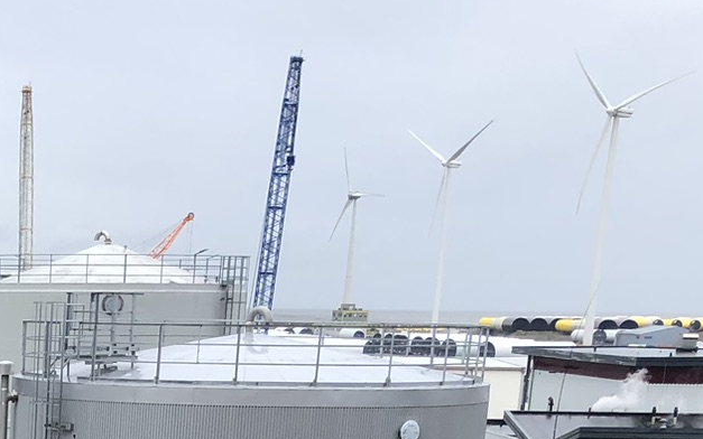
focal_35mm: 97
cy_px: 794
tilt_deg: -12.4
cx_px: -218
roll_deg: +0.1
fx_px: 1859
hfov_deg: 19.7
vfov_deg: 12.3
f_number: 1.8
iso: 20
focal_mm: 3.99
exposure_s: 1/857
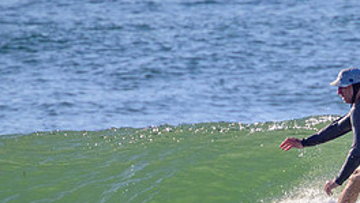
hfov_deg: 1.0
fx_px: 19718
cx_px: 332
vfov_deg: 0.6
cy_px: 252
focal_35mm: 2064
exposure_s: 1/2000
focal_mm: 800
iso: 1100
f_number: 11
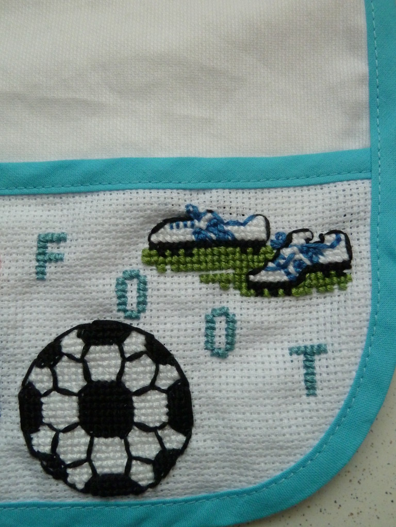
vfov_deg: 61.7
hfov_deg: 48.2
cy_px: 264
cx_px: 198
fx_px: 442
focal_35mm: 29
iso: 400
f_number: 3.4
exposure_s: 1/60
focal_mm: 4.7
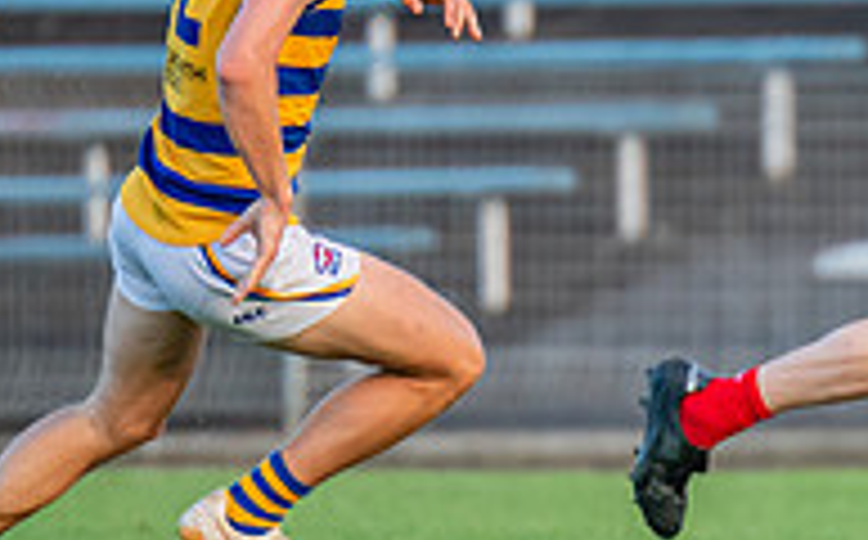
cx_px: 1004
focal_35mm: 1813
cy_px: 191
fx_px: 42826
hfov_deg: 1.2
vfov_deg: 0.7
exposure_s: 1/1250
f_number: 4
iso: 1400
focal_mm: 420
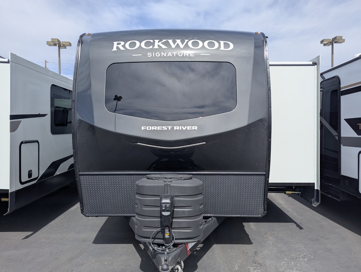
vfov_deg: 56.9
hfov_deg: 71.5
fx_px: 251
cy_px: 136
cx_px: 180
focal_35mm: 24
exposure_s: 1/1984
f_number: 1.85
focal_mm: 6.81
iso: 44
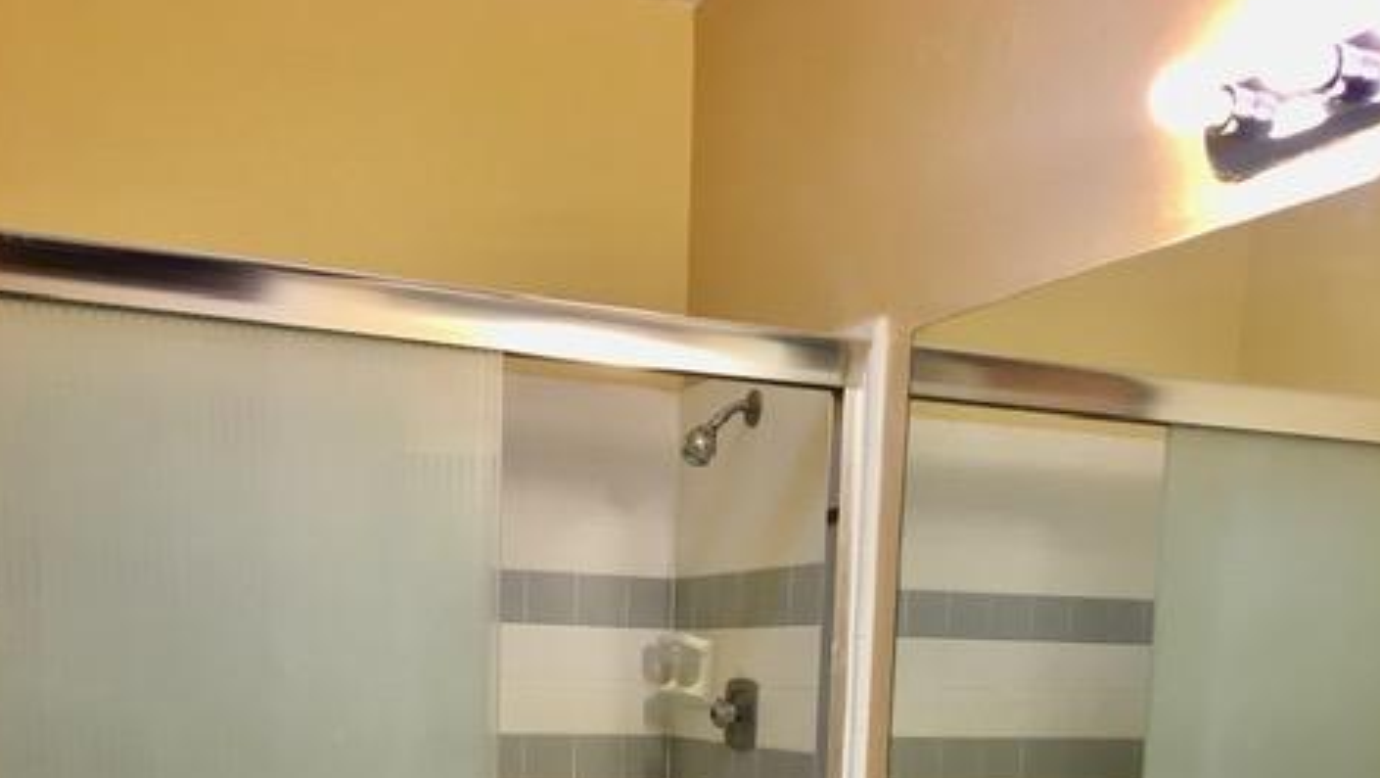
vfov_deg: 25.4
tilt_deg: -8.3
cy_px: 890
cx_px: 684
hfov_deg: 47.3
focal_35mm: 43
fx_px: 1574
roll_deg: -3.0
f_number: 2.2
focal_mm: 4.15
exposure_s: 1/30
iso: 25
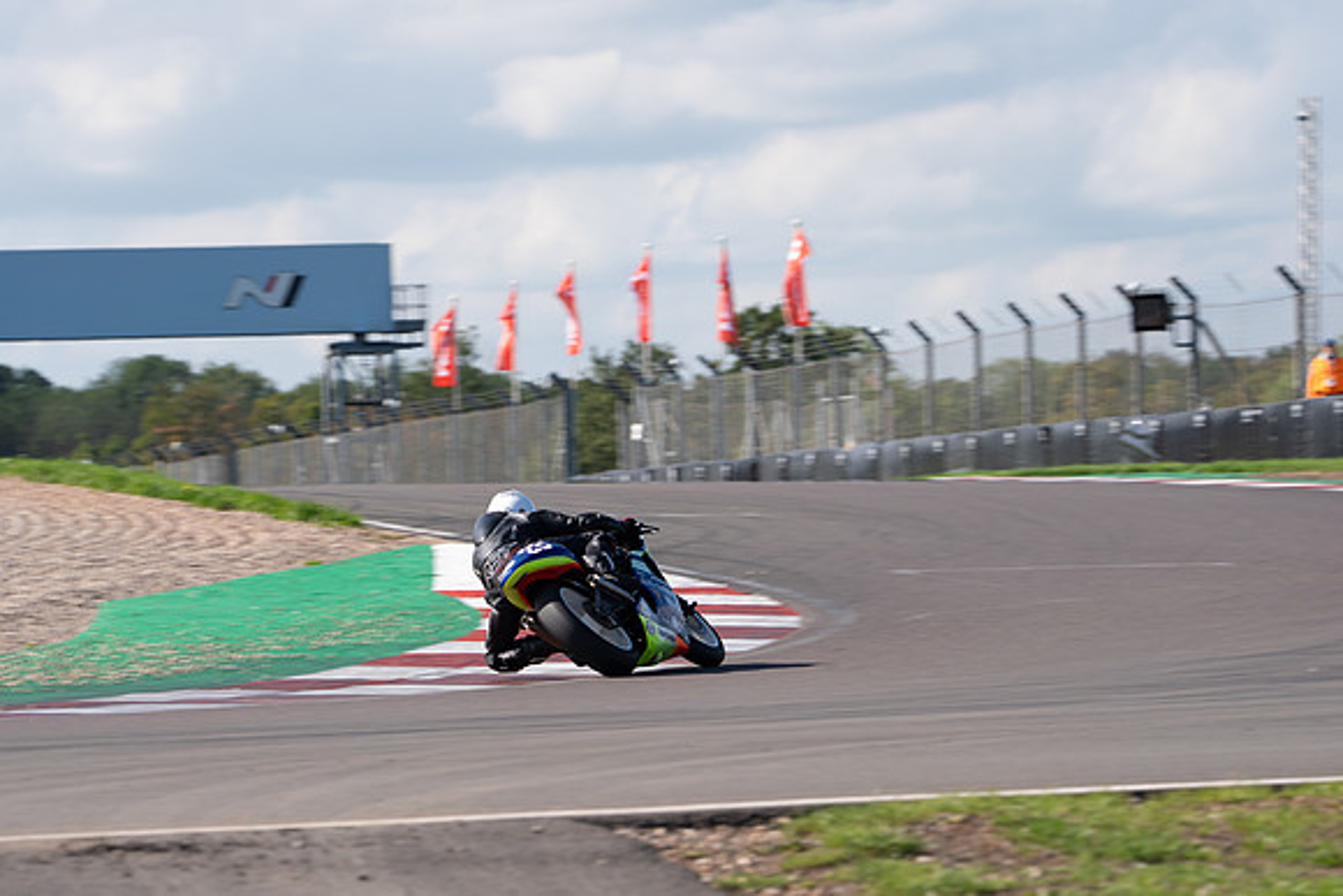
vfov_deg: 5.4
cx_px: 562
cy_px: 521
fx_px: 9587
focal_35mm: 257
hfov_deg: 8.0
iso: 125
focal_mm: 221
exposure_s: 1/200
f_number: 9
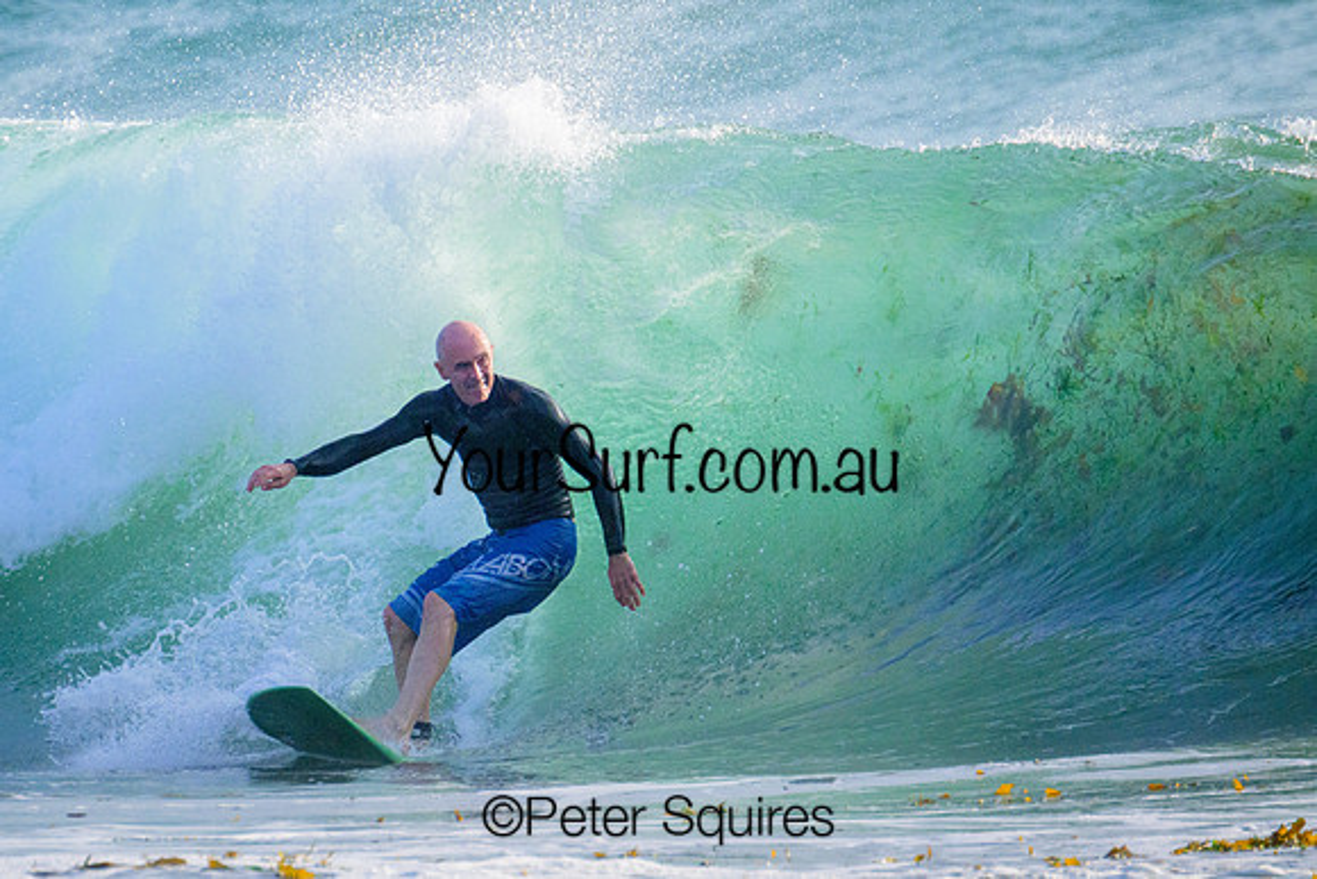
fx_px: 37329
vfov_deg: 1.3
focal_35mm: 1020
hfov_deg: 2.0
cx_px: 479
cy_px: 385
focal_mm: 800
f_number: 13
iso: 2200
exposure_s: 1/2000
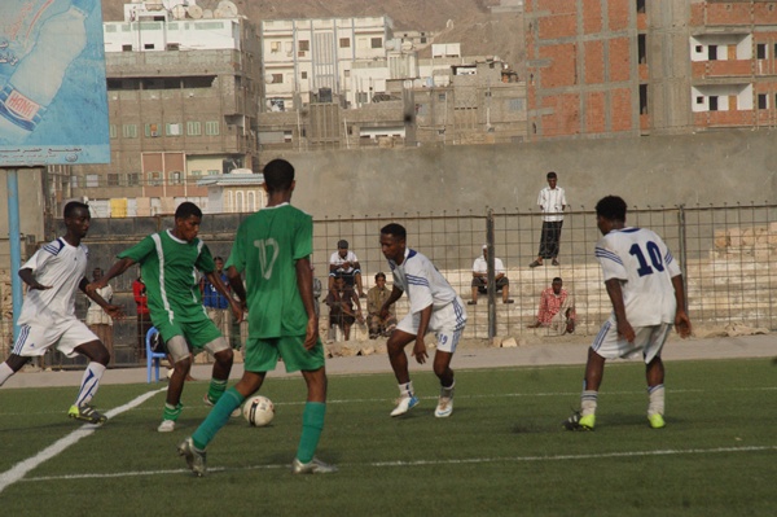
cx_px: 388
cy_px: 258
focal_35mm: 240
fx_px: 5176
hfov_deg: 8.6
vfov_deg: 5.7
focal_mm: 160
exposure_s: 1/1000
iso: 800
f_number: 13
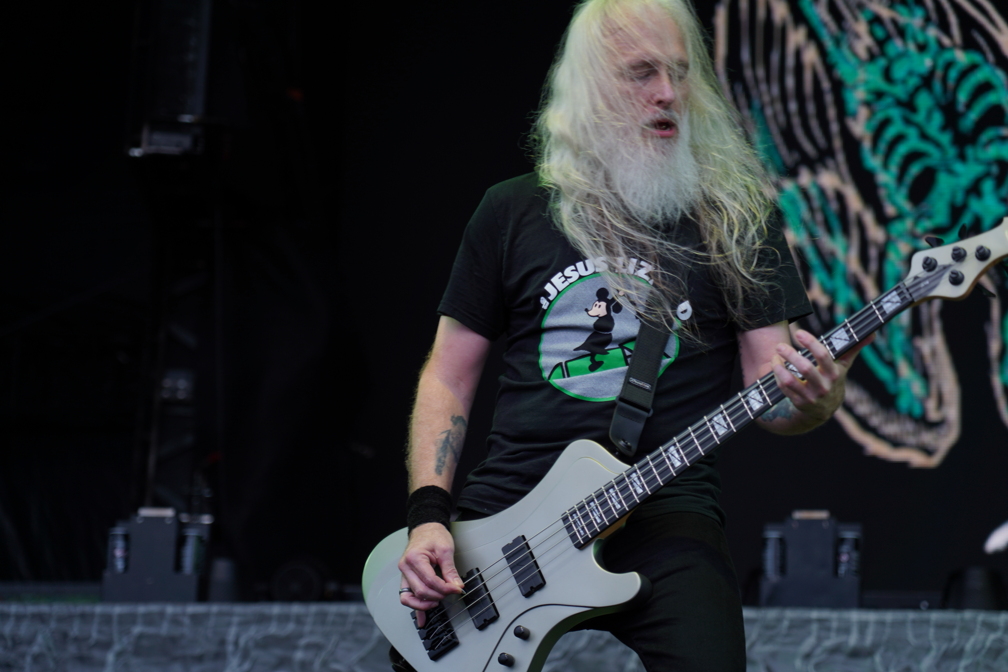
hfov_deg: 19.5
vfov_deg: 13.0
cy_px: 336
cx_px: 504
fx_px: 2940
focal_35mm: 105
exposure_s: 1/125
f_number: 4
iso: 125
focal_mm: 105
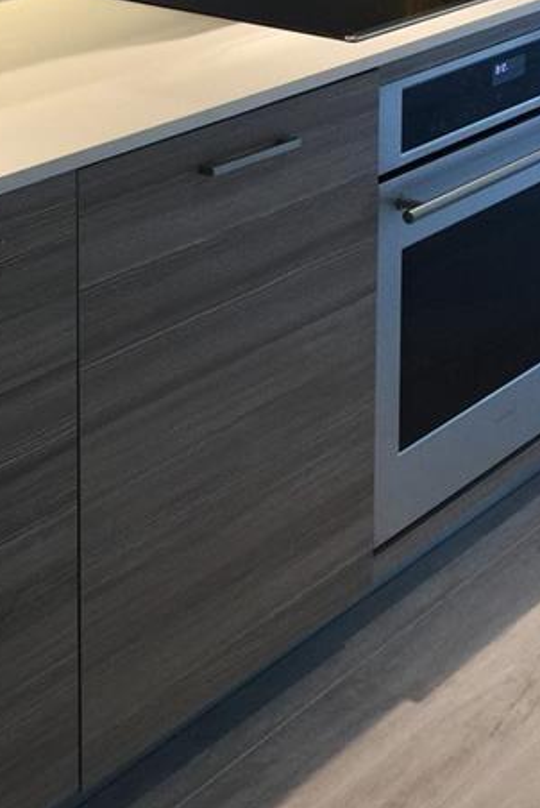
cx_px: 177
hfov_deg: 17.0
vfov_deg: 23.9
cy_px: -59
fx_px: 1797
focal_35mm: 80
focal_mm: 4.15
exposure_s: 1/30
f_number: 2.2
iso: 50
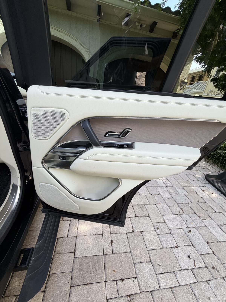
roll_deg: -7.6
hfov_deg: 85.7
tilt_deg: -22.6
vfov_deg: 102.1
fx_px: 122
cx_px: 113
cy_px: 151
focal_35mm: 14
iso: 64
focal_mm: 2.22
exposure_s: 1/121
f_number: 2.2
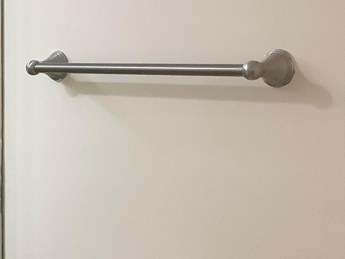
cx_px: -166
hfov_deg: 18.9
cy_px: 180
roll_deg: +0.8
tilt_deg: -9.8
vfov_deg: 16.0
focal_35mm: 92
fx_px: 917
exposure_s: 1/60
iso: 160
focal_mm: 3.3
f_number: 2.4
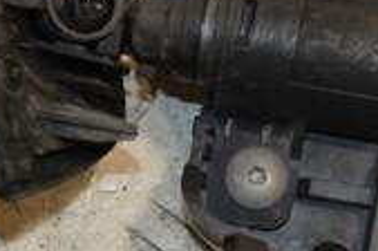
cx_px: 391
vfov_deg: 5.1
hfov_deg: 7.7
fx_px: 2798
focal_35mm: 267
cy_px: 56
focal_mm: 50
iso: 800
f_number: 5
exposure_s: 1/200
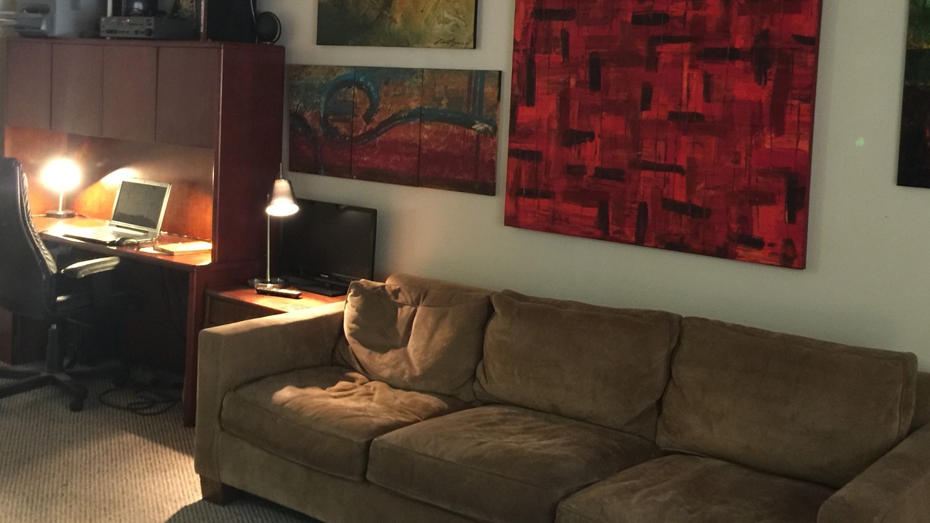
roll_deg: -1.2
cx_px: 473
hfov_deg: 47.4
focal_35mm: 43
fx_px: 1060
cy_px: 161
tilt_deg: -4.6
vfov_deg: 27.5
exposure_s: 1/4
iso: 100
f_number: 2.2
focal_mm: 4.15
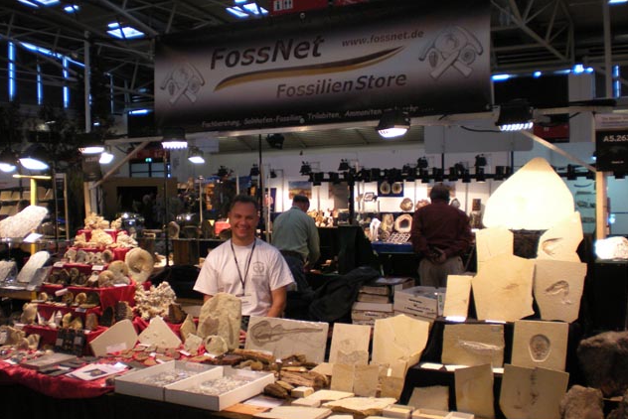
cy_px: 221
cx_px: 315
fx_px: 698
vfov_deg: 33.4
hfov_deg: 48.4
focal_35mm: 40
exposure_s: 1/43.6
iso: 200
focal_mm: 6.3
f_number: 3.1
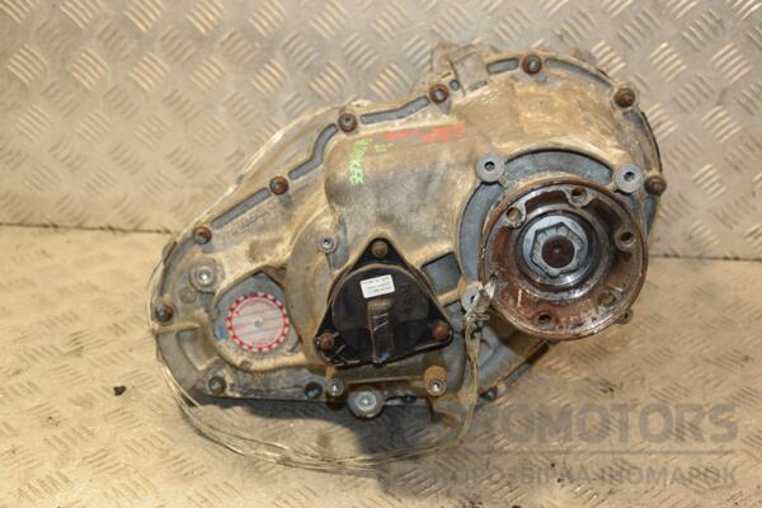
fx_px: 1270
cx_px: 381
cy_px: 254
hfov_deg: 33.4
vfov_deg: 22.6
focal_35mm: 60
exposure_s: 1/125
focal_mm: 40
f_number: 4.8
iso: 800
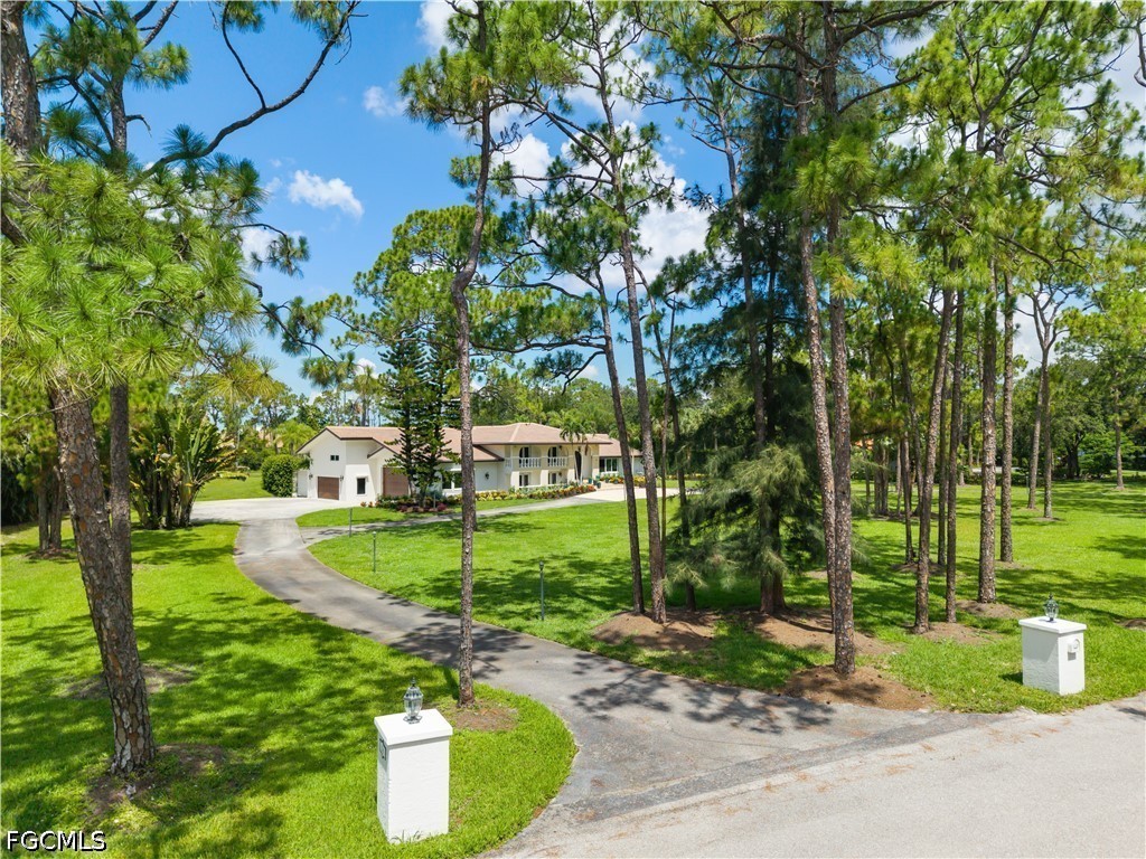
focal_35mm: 24
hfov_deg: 71.6
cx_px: 573
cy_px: 430
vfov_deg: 56.8
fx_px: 795
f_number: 1.8
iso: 100
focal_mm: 8.67
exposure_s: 1/500
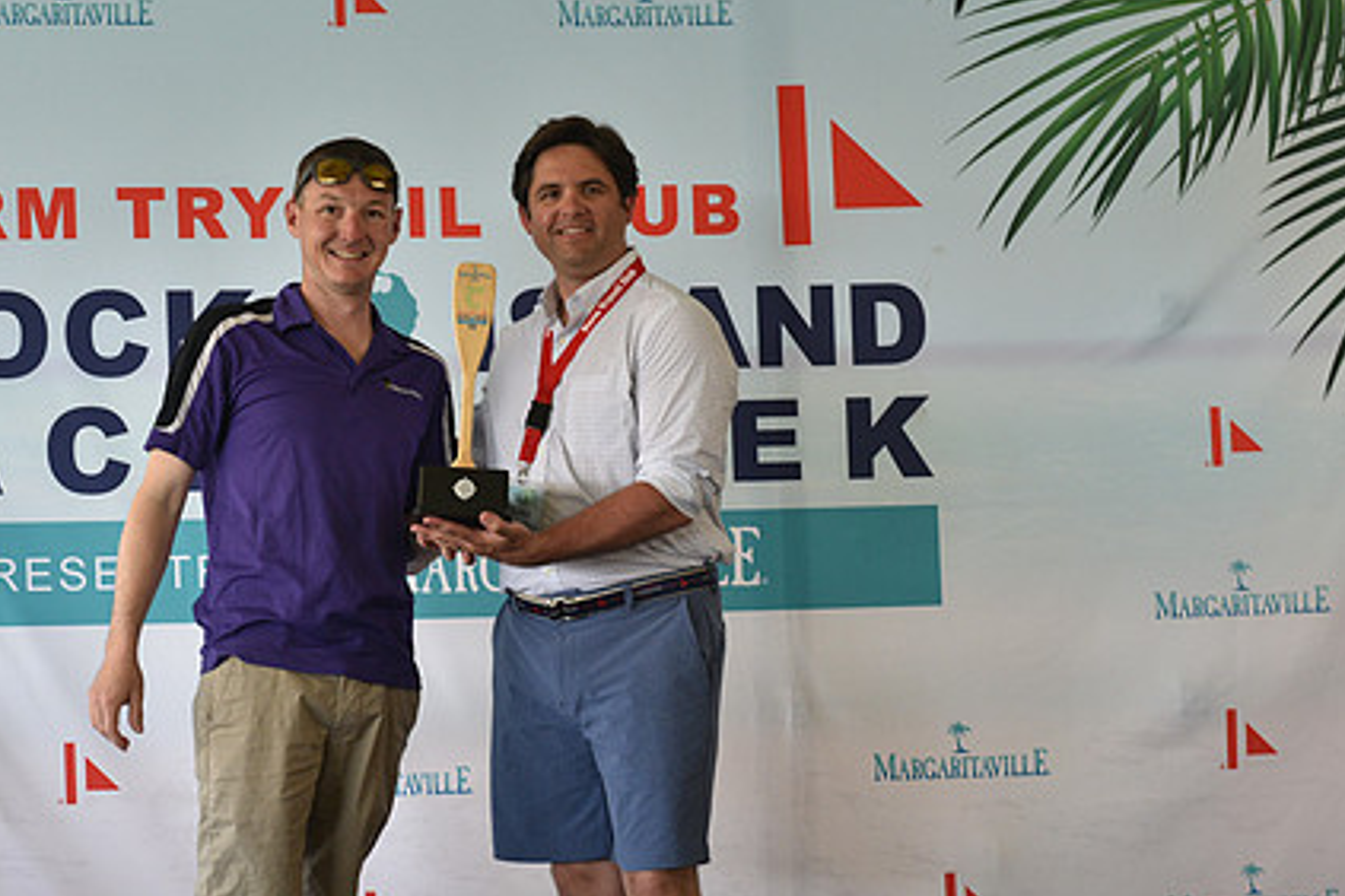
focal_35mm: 96
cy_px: 523
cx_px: 480
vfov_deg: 14.2
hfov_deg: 21.2
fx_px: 3586
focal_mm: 70
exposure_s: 1/160
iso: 800
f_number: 5.6
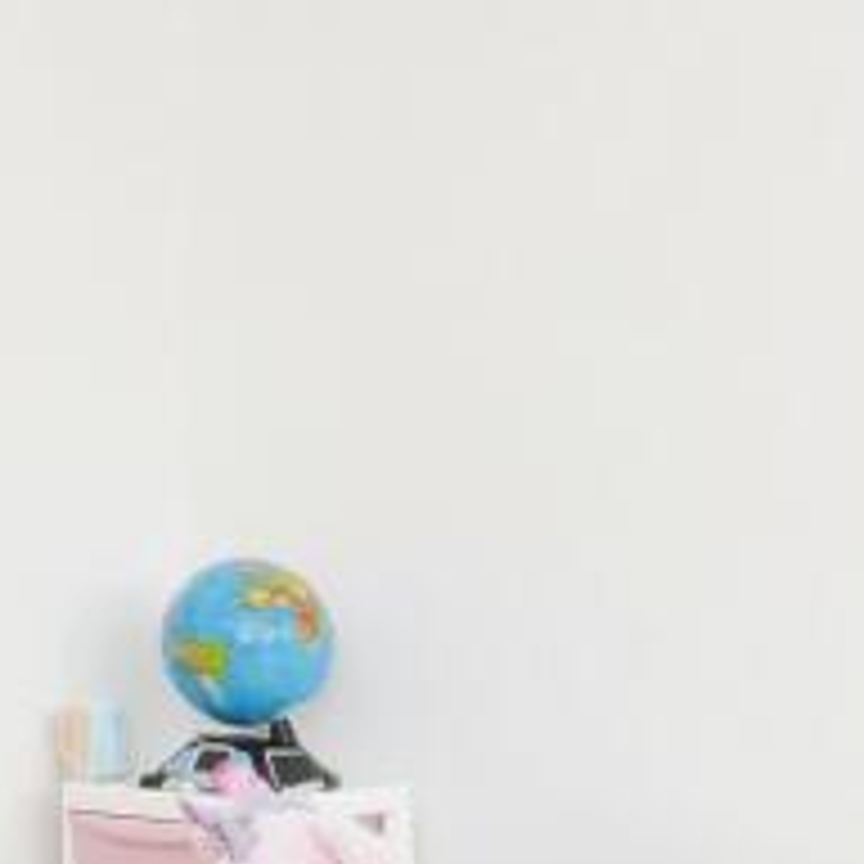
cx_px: -162
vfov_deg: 25.3
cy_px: 482
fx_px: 1920
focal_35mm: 68
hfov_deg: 23.3
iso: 500
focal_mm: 10
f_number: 6.3
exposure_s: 1/60
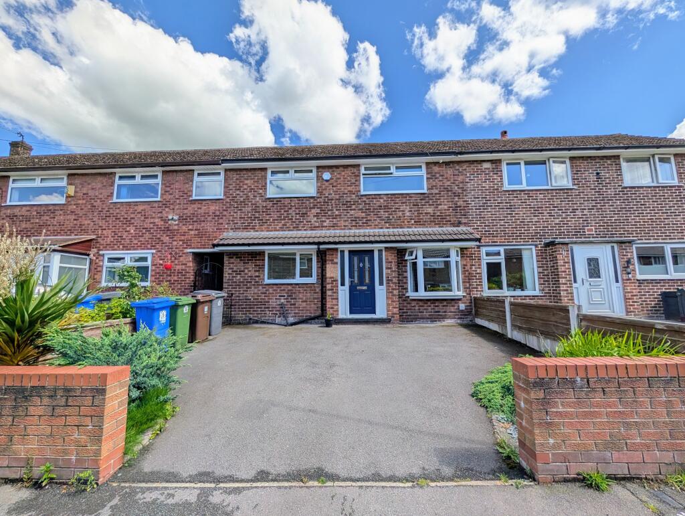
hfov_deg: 110.5
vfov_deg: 94.6
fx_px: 238
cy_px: 258
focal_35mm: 12
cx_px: 342
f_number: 1.7
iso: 84
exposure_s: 1/4184
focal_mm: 2.02
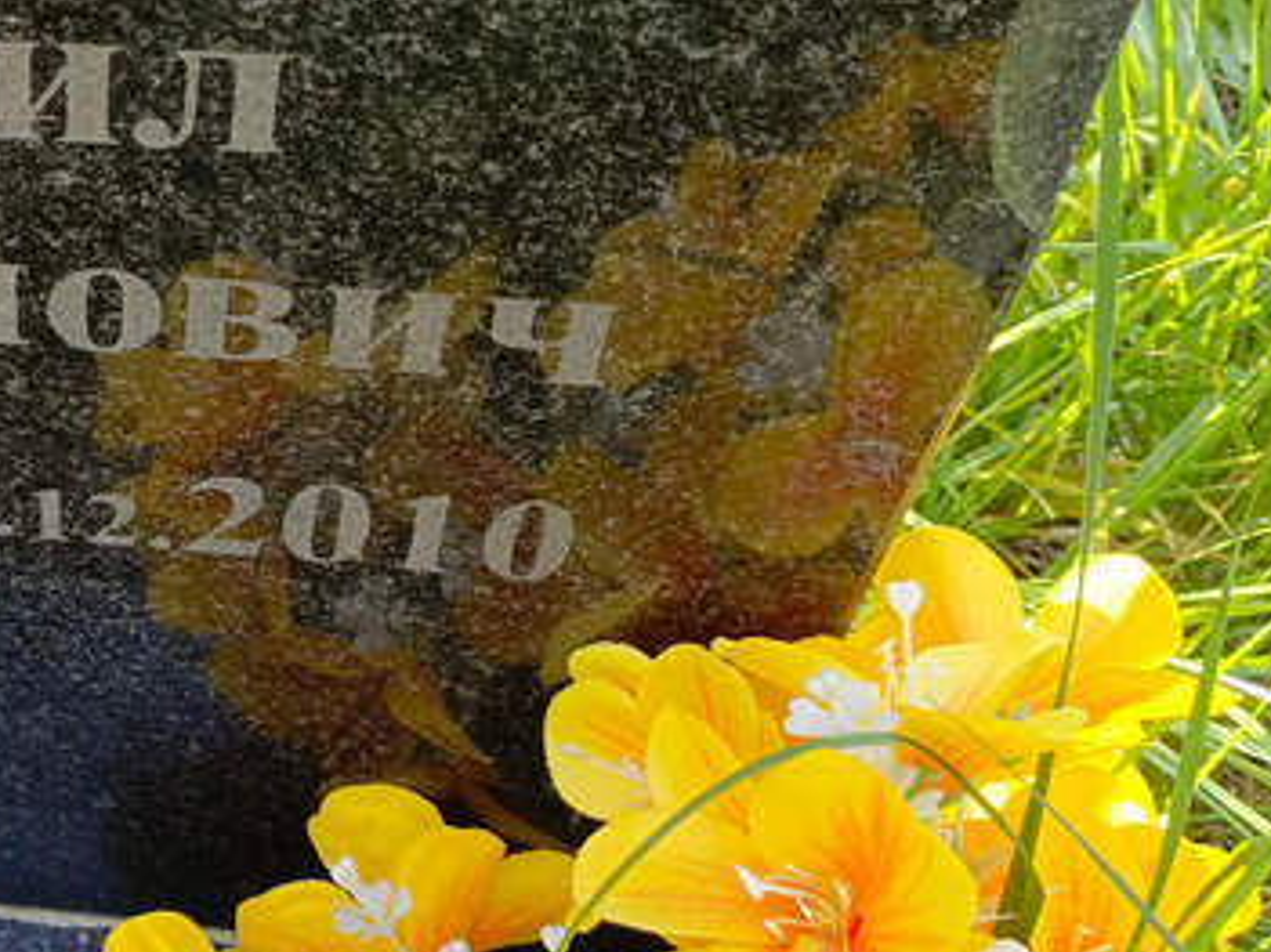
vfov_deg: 25.6
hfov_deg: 30.5
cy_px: 358
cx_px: -105
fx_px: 2092
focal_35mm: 57
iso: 153
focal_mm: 4.76
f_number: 1.69
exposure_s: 1/120
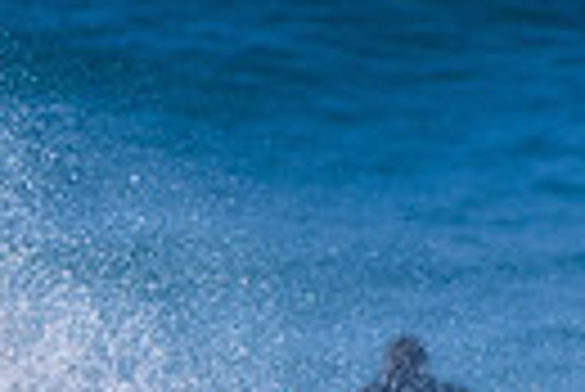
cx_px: -369
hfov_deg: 0.6
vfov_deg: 0.4
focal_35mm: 3348
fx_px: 54465
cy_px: 570
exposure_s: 1/2000
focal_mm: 500
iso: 250
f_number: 5.6
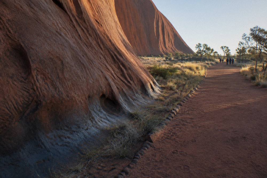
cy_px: 89
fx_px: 208
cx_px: 134
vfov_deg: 46.4
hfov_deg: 65.5
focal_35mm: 28
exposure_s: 1/400
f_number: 6.3
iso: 640
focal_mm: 28
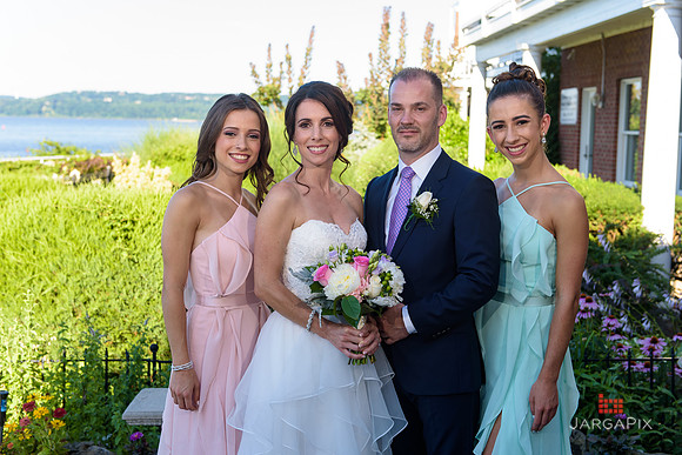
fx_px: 947
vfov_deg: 27.0
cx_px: 341
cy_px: 228
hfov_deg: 39.6
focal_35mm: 50
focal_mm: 50
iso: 200
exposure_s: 1/250
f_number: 4
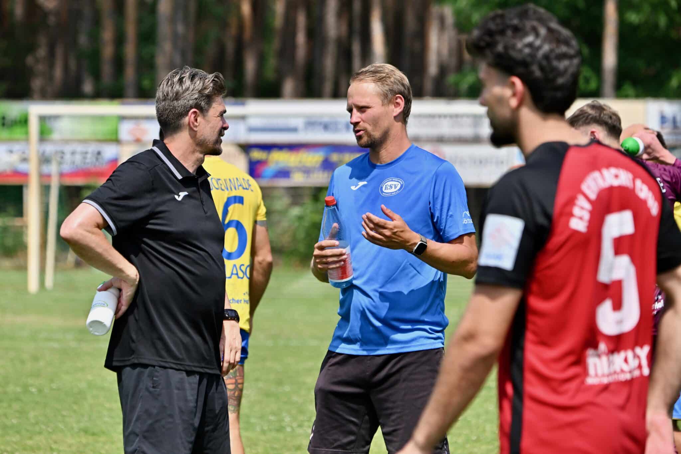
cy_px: 227
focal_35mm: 220
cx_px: 340
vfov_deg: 6.2
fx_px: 4161
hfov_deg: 9.4
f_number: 5.3
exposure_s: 1/1600
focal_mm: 220
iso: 220
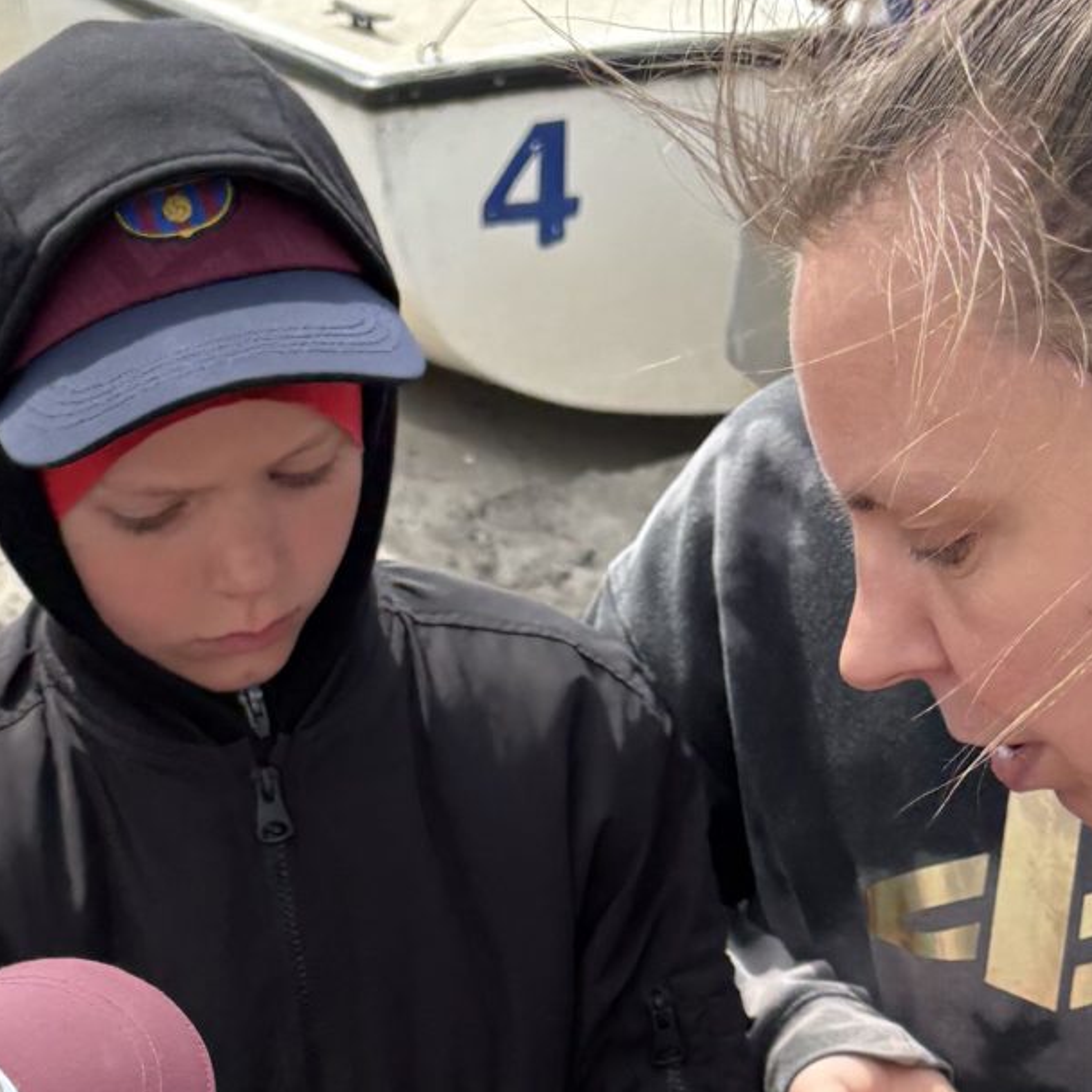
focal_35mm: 97
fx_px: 3462
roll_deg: +2.6
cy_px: 1423
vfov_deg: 16.9
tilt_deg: -30.8
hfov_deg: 17.6
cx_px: 76
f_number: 1.6
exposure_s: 1/2865
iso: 64
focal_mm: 5.96
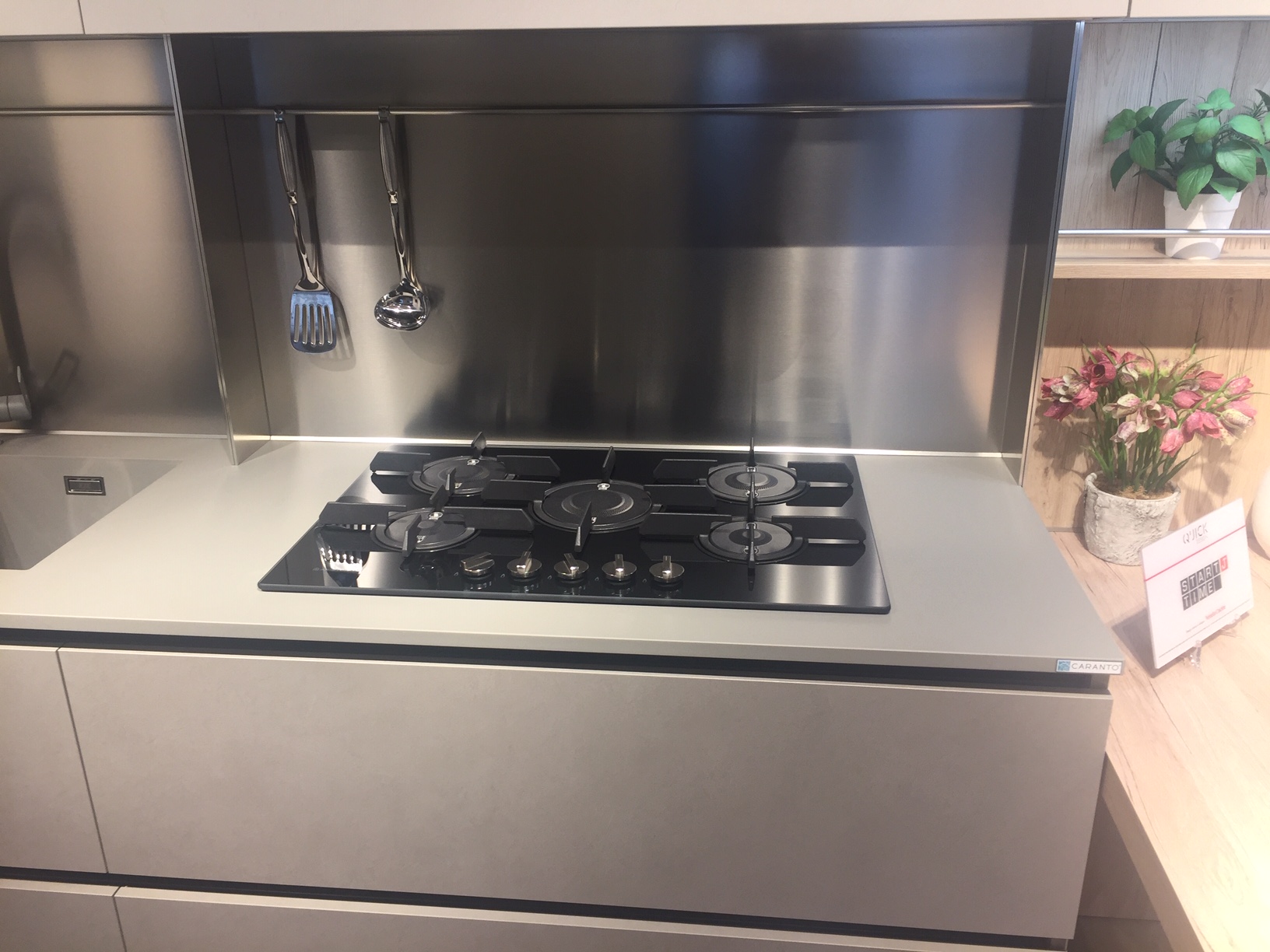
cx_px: 635
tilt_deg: -22.2
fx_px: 1064
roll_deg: +0.3
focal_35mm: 29
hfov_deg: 61.7
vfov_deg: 48.2
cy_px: 476
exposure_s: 1/50
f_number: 2.2
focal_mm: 4.15
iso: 40
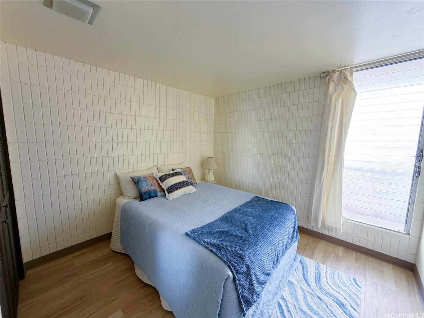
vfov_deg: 85.7
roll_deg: -0.8
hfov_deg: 102.1
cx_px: 212
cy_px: 159
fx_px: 171
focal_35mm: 14
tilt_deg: -7.0
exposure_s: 1/121
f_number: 2.2
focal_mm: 2.22
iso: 125
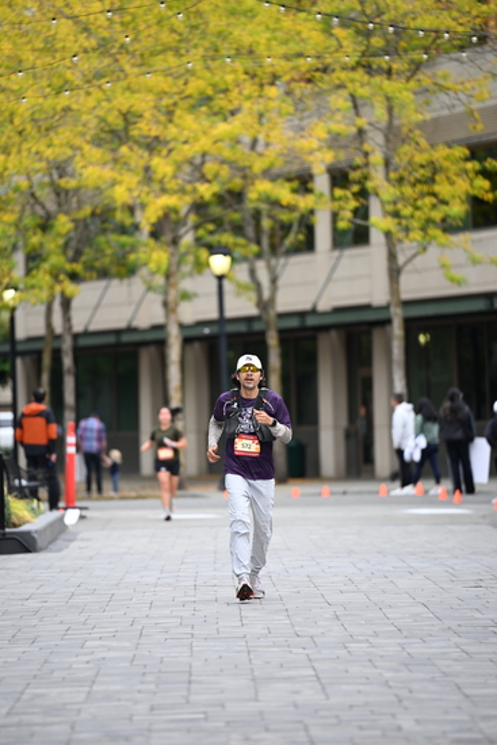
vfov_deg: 10.3
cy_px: 372
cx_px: 248
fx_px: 4139
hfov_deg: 6.9
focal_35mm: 200
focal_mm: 200
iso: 640
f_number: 2.8
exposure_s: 1/2000
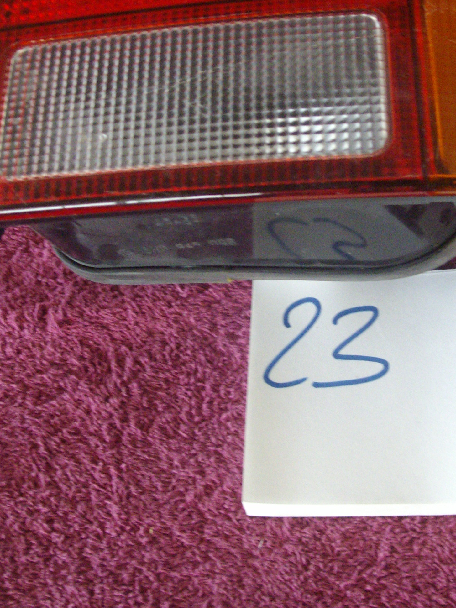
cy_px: 177
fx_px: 1001
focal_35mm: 57
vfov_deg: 33.3
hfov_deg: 25.6
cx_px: 286
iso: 320
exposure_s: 1/60
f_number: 2.7
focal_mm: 6
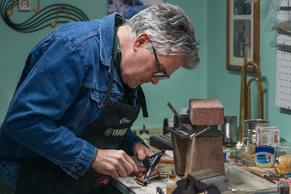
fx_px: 897
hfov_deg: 18.4
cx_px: 132
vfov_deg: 12.4
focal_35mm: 111
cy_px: 97
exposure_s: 1/320
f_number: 4
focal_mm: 101
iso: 4000
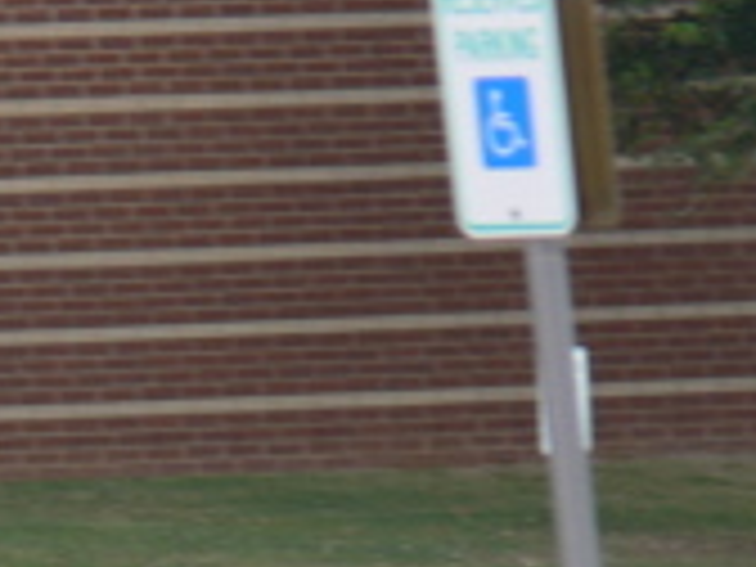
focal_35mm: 1603
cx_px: -302
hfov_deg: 1.2
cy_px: 356
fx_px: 35009
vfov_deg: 0.9
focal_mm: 88.8
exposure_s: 1/125
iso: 80
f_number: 5.6
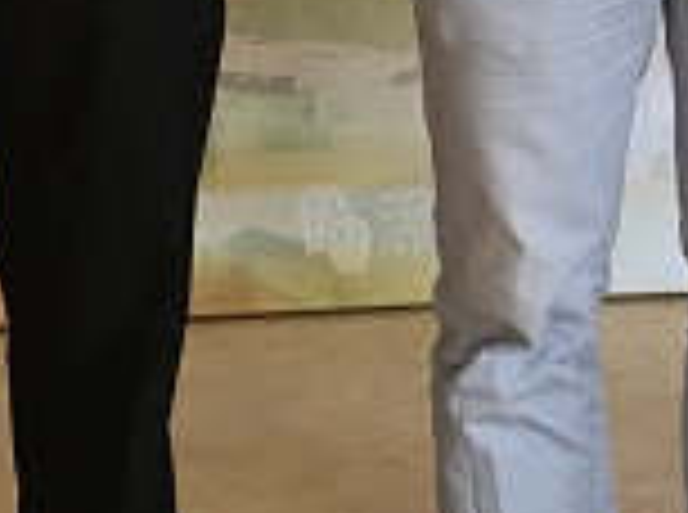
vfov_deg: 9.2
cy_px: -482
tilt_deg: -3.4
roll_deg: +0.4
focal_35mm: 152
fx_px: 3014
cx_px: 949
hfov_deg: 12.5
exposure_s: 1/17
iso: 40
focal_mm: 4.15
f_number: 2.2
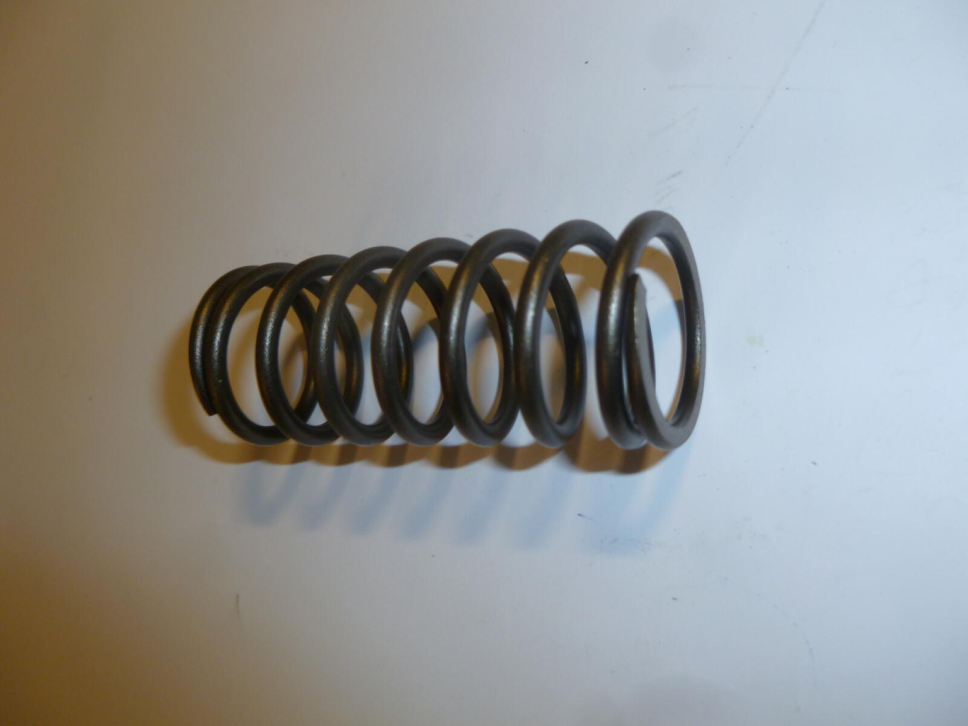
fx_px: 783
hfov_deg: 63.4
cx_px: 484
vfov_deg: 49.7
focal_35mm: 28
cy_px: 363
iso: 125
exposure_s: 1/30
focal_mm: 5
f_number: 3.3
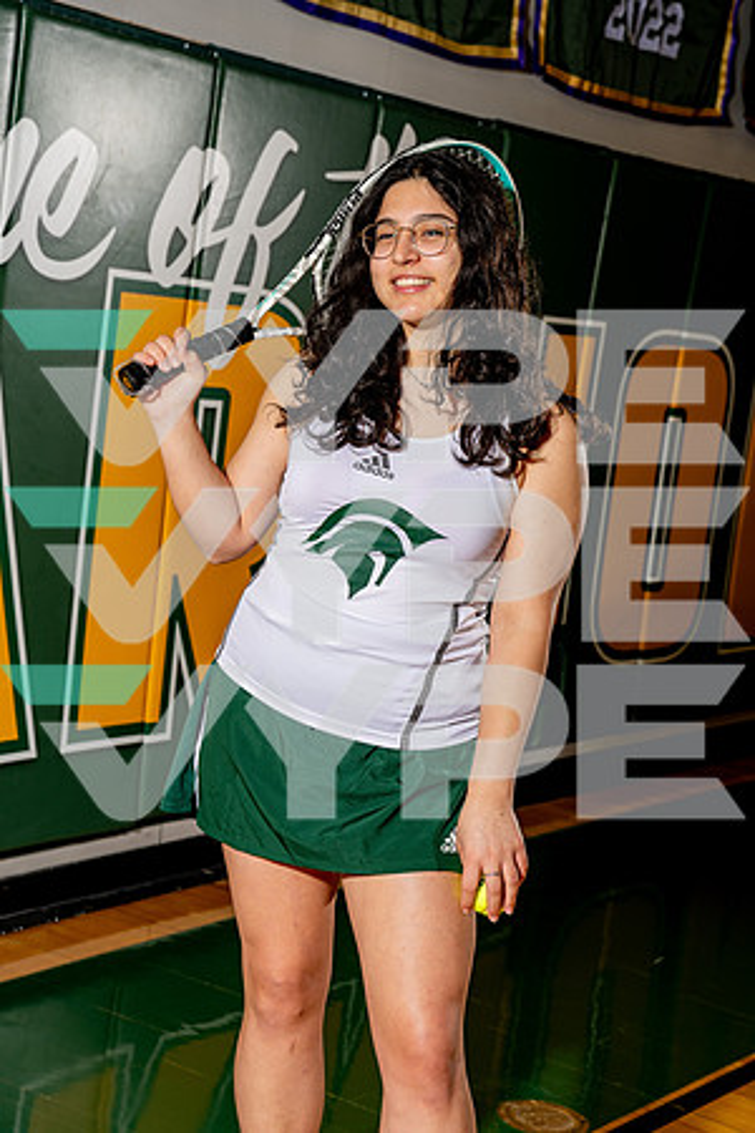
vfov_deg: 28.8
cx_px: 378
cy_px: 566
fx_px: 2202
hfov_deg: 19.5
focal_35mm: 70
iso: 100
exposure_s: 1/250
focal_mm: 70
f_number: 6.3
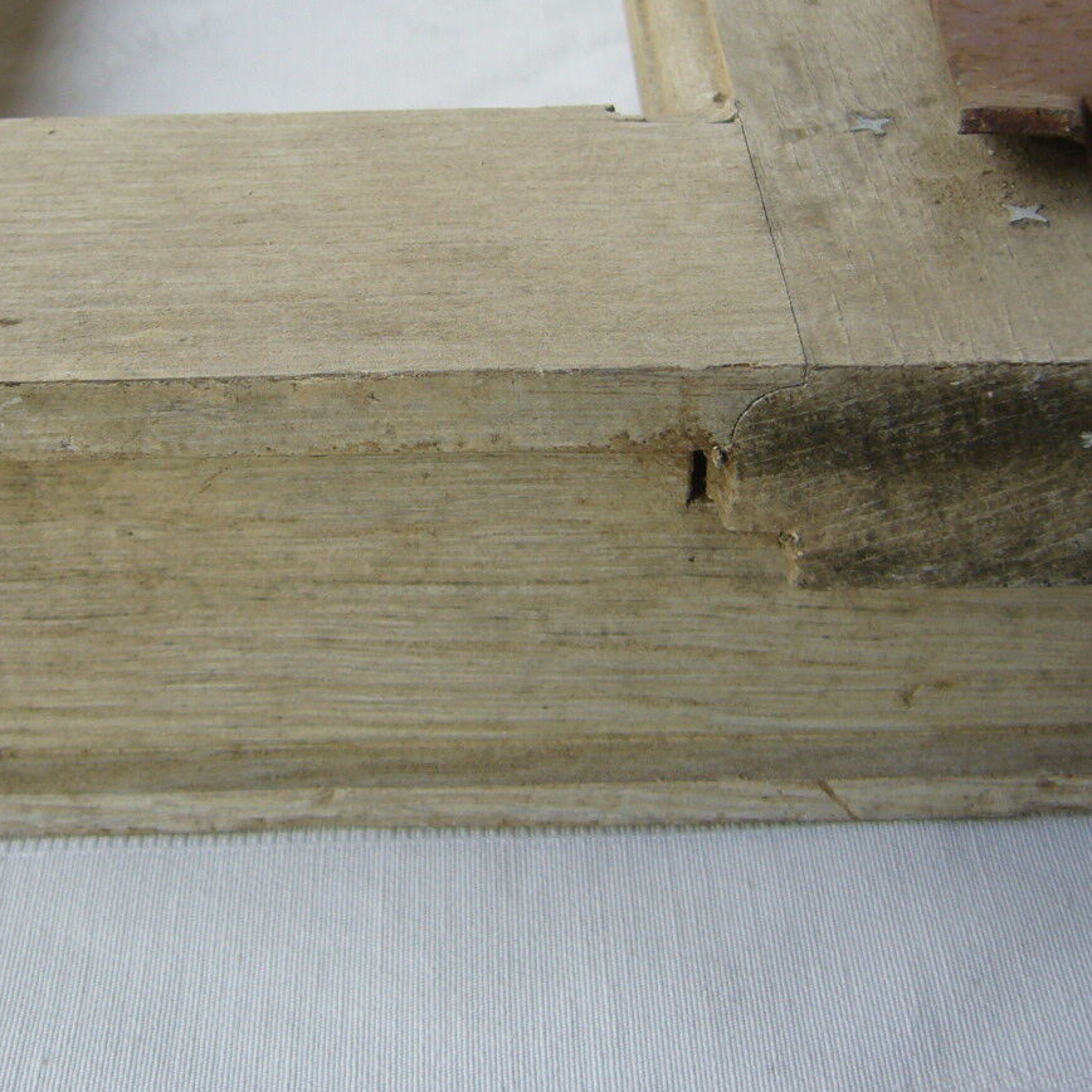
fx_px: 2034
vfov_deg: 29.9
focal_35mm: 57
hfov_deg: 30.0
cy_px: 420
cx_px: 454
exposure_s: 1/80
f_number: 2.8
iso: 80
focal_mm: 5.8
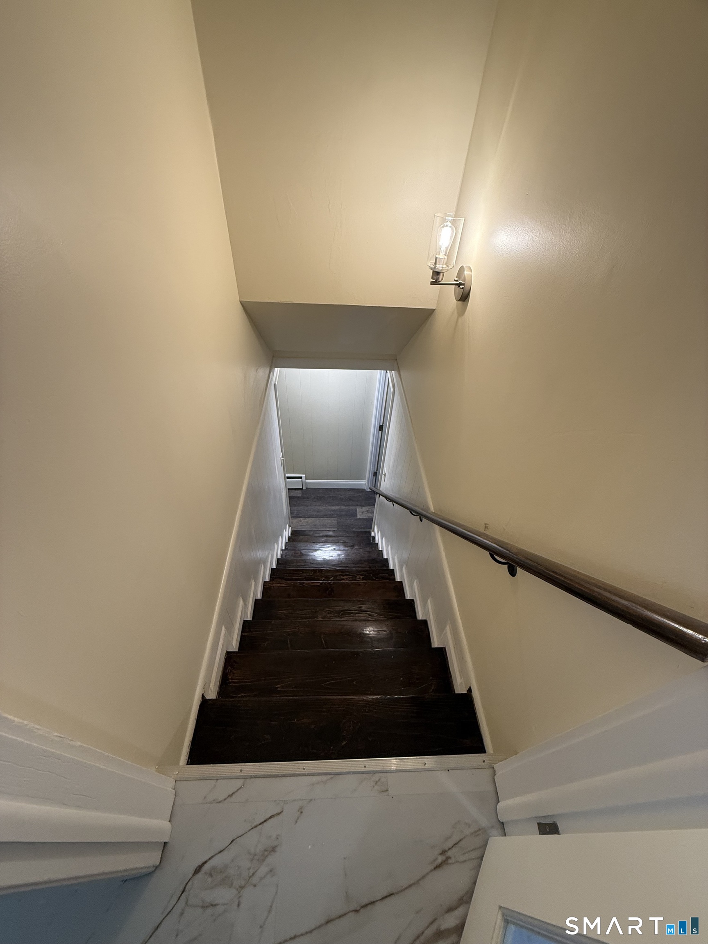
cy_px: 472
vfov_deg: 102.1
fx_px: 382
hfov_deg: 85.7
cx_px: 354
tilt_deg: -45.3
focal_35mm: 14
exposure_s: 1/60
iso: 200
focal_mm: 2.22
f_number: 2.2
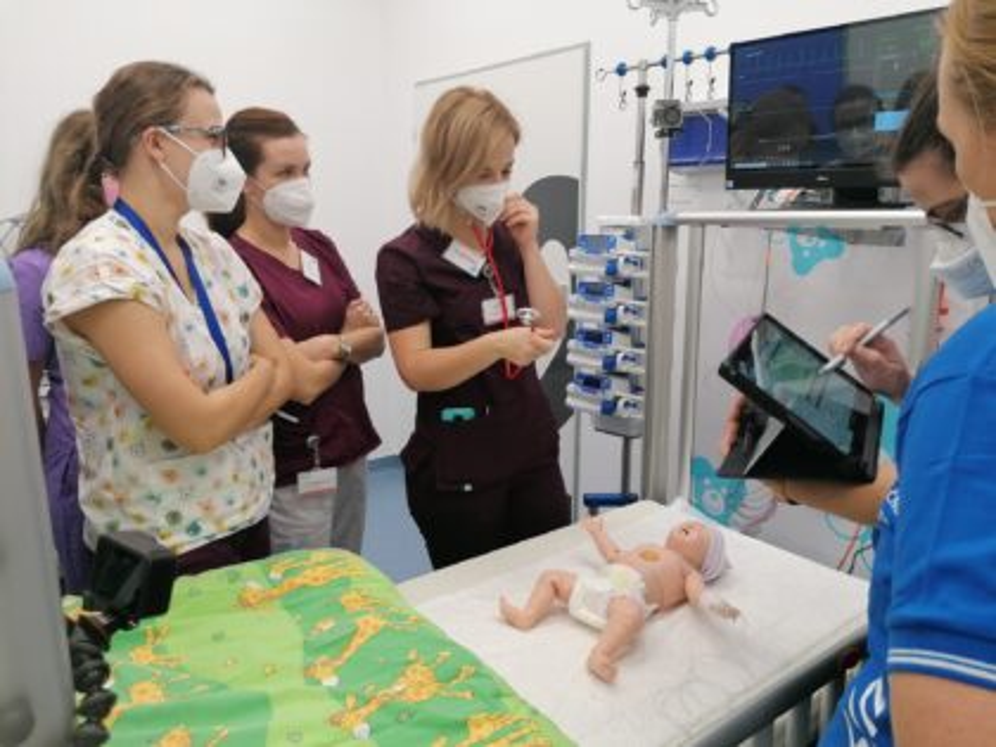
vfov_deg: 51.4
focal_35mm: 27
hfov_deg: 65.3
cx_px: 498
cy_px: 374
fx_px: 777
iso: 80
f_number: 1.8
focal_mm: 4.75
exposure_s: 1/100
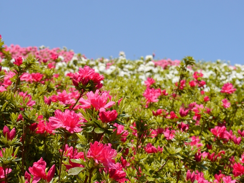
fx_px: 465
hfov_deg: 29.4
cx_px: 122
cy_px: 92
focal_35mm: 66
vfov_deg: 22.3
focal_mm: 33
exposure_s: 1/250
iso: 160
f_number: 9
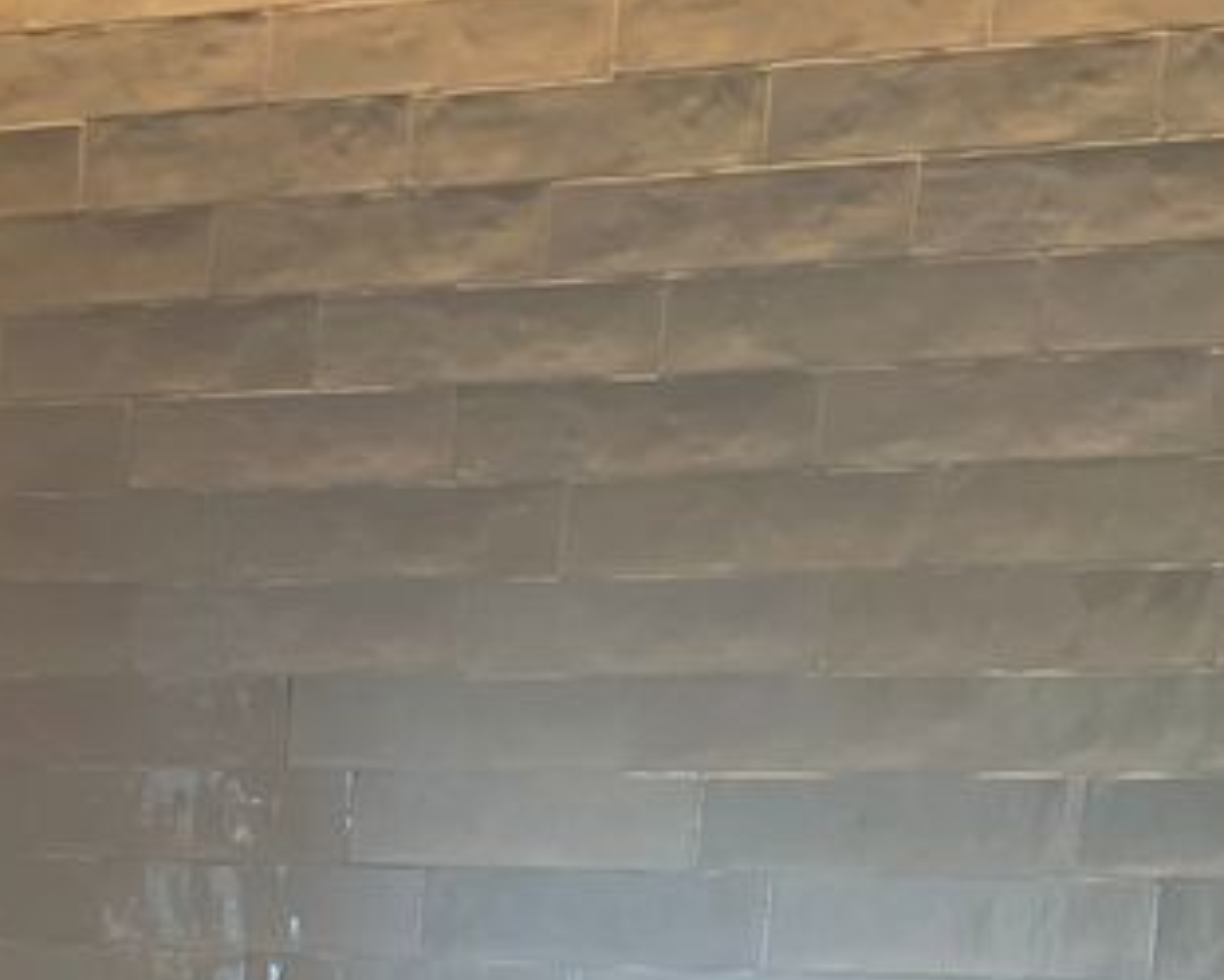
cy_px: 1669
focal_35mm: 91
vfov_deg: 15.0
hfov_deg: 20.9
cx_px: 358
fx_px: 3298
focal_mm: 3
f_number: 1.8
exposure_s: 1/60
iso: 80
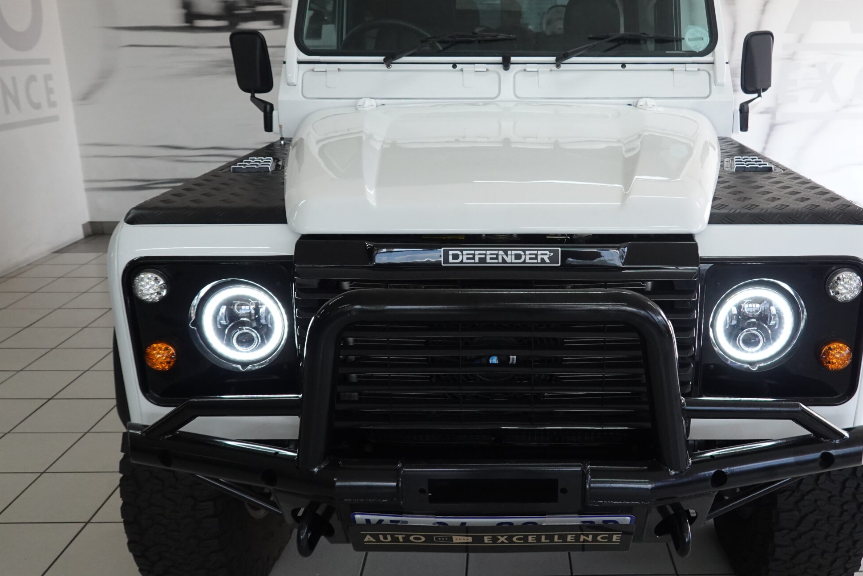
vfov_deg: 39.9
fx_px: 791
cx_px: 526
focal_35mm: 33
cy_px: 261
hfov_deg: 56.7
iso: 640
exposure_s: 1/200
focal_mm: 9.23
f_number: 3.2
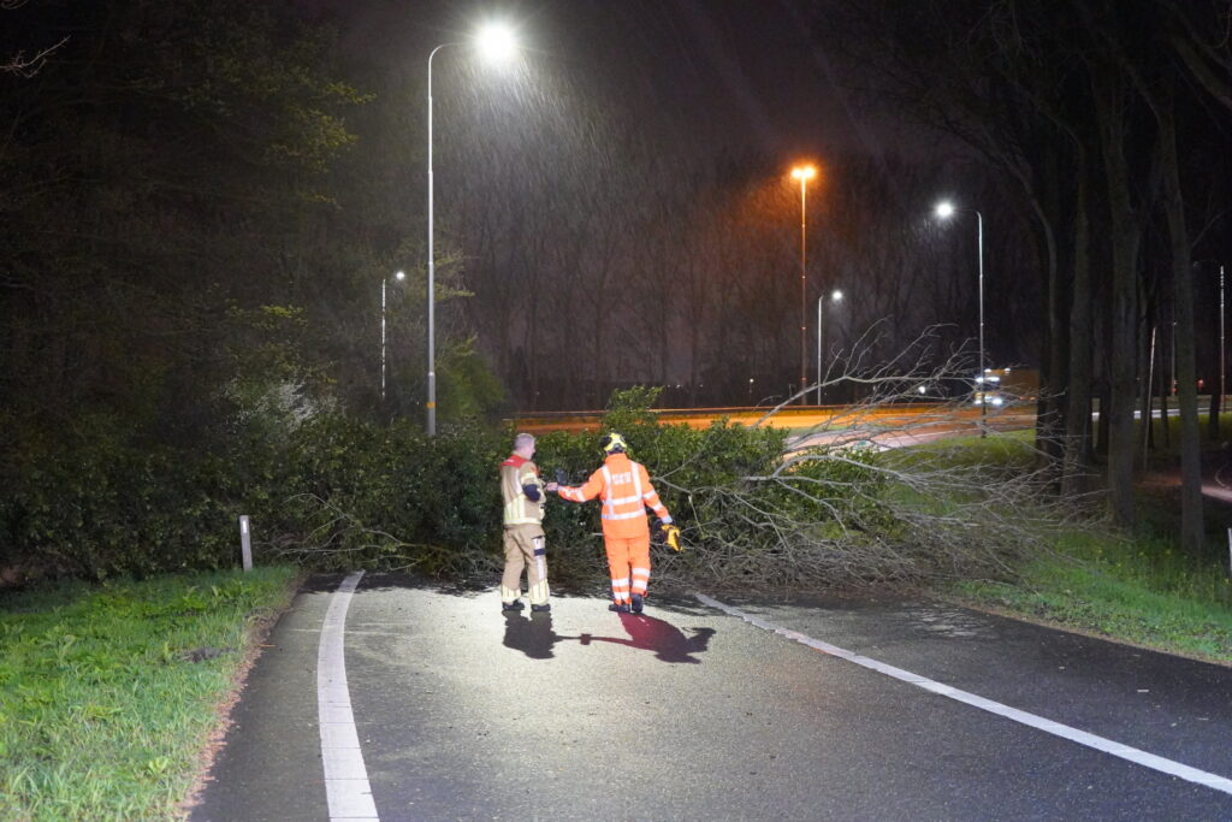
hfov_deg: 33.9
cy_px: 411
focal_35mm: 59
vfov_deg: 23.0
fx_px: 2019
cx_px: 616
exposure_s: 1/30
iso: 32000
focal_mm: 59
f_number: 5
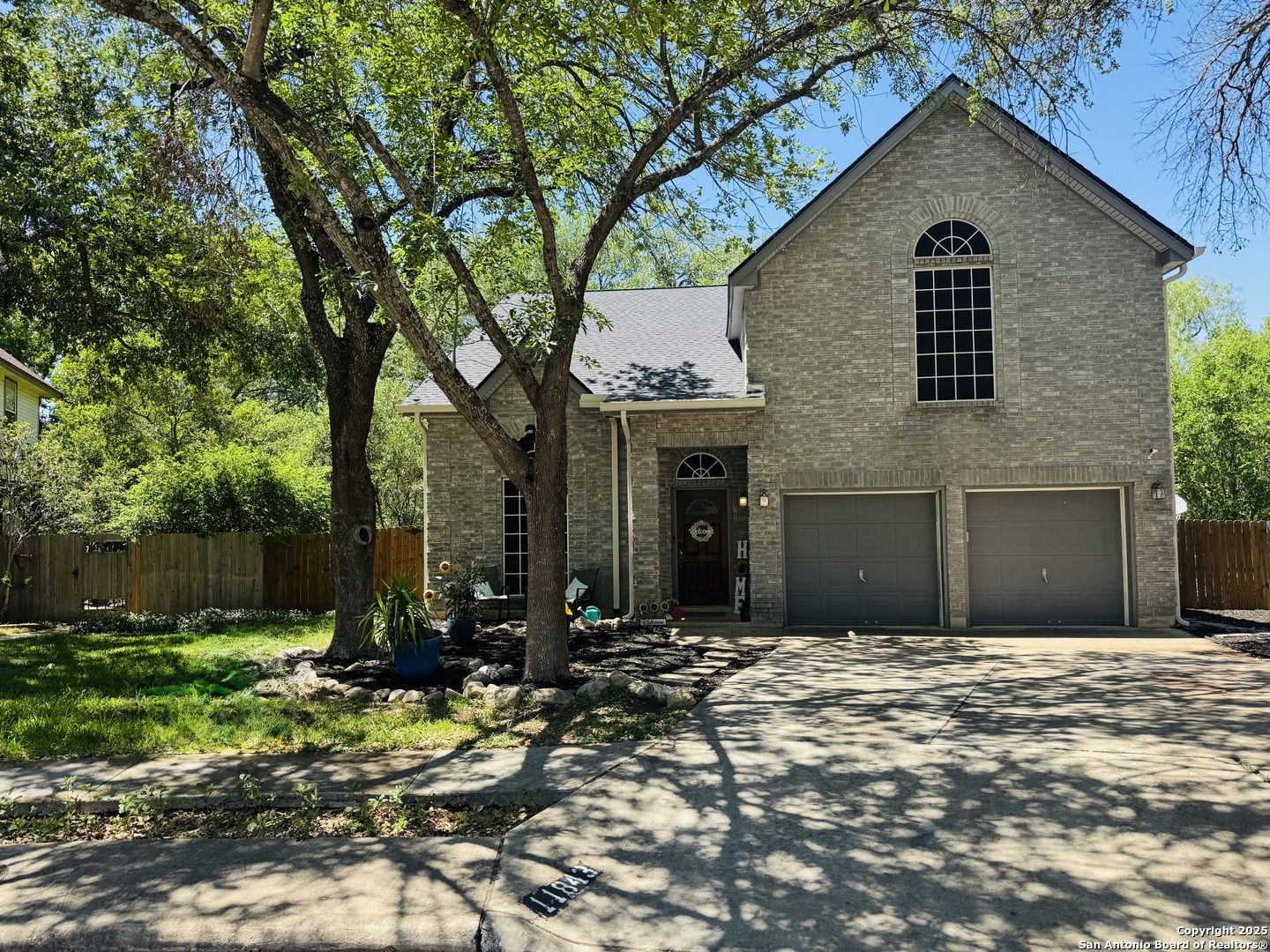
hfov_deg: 71.6
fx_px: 881
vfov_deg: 56.8
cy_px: 476
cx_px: 635
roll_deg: +1.1
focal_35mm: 24
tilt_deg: +2.0
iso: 80
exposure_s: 1/1215
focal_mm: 6.76
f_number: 1.78
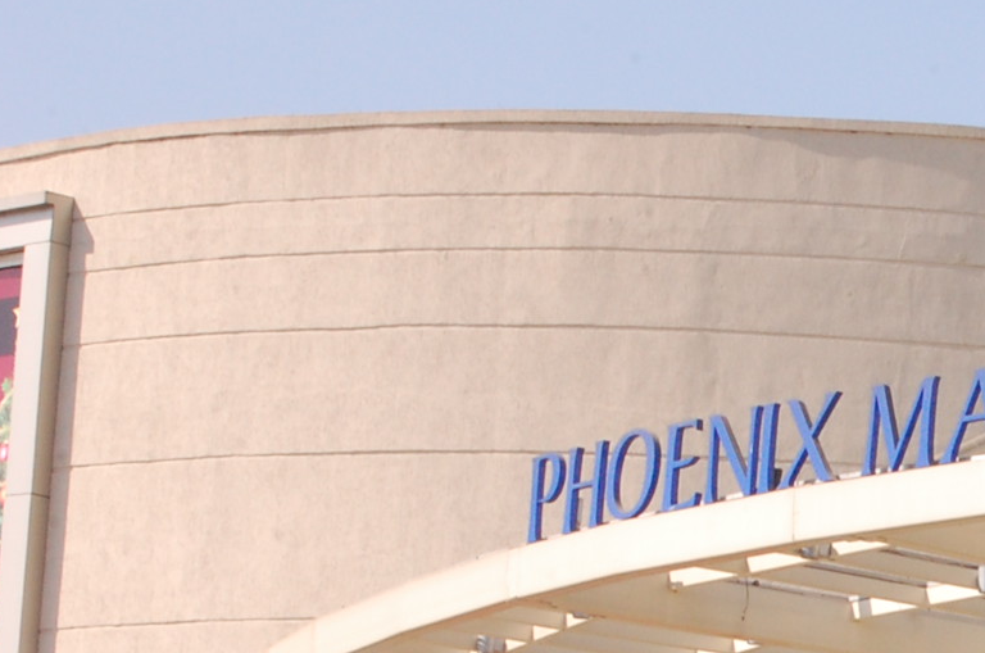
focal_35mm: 242
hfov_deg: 8.3
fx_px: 6622
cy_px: 751
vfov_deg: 5.6
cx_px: 1408
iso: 800
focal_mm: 55
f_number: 22
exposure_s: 1/125
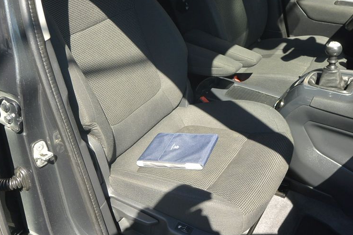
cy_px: 96
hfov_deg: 48.4
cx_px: 185
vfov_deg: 33.3
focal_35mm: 40
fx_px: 392
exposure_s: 1/400
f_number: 3.5
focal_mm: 11
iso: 160
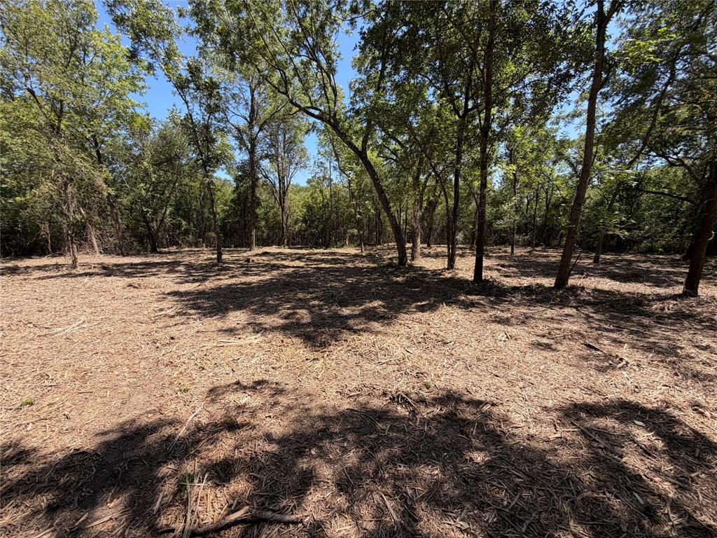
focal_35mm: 14
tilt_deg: -6.4
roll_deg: +0.9
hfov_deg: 102.1
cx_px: 358
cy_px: 269
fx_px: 290
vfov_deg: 85.7
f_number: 2.2
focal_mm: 2.22
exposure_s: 1/579
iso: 40
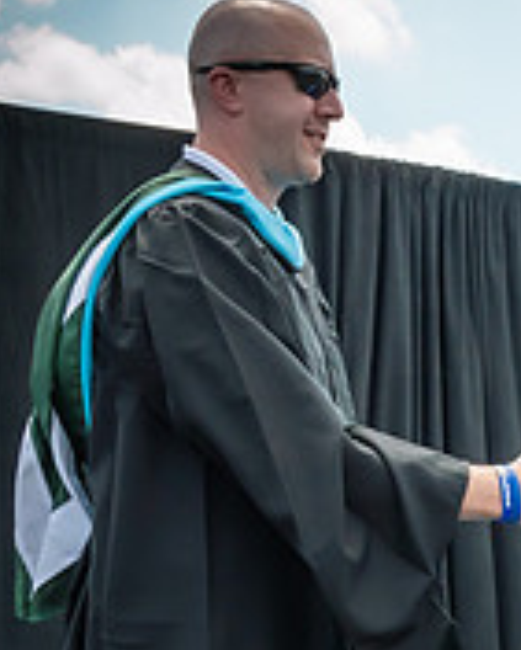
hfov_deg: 11.9
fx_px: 2426
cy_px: 742
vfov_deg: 14.8
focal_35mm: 126
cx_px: 669
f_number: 7.1
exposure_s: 1/320
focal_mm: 22
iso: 200
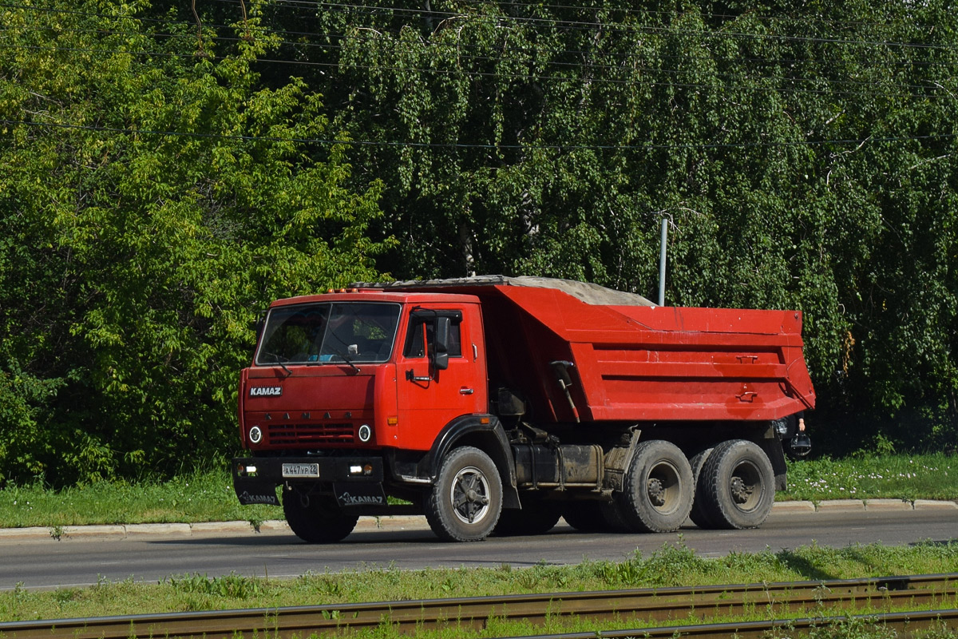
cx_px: 479
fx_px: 2195
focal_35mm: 82
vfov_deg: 16.6
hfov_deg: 24.6
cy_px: 320
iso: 100
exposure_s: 1/800
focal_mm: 55
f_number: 5.6
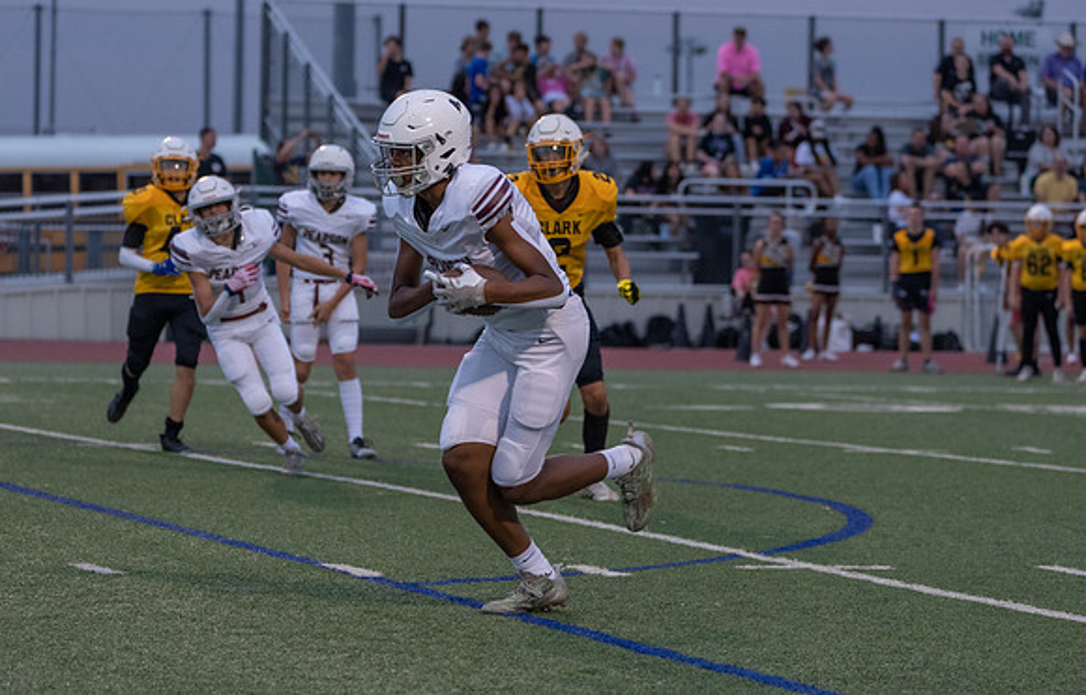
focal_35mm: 205
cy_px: 381
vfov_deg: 6.5
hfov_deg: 10.2
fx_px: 6101
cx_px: 571
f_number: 5.6
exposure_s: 1/1000
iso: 3200
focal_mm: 183
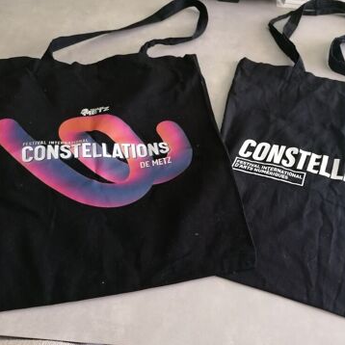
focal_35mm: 32
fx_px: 361
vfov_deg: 51.1
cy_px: 172
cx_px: 199
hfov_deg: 50.9
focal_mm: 4.75
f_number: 1.8
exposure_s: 1/20
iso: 640
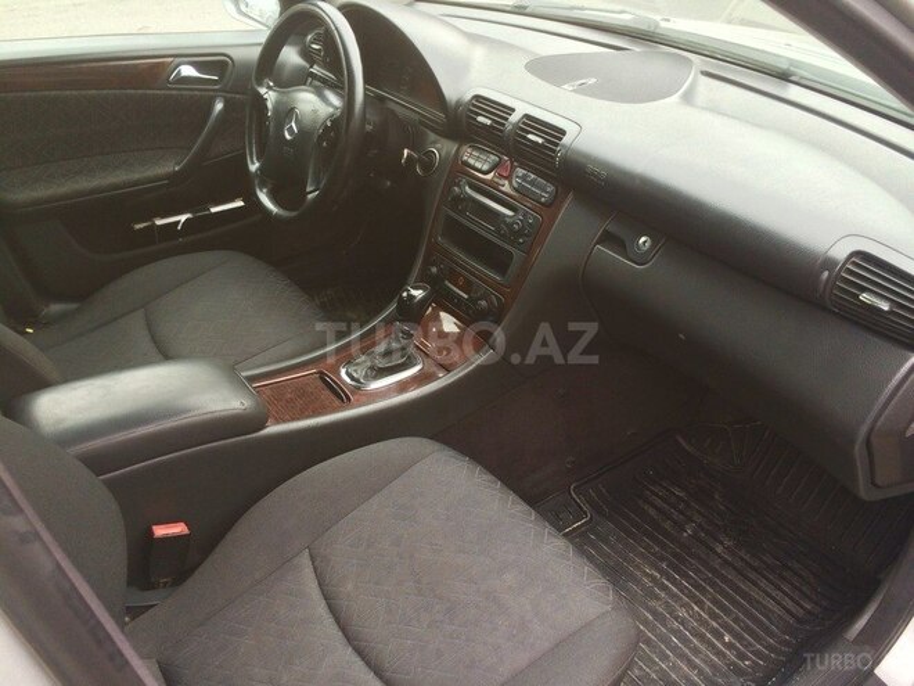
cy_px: 343
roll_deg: +0.1
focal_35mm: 29
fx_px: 766
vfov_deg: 48.2
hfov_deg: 61.7
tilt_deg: -37.4
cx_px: 457
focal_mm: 4.15
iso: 40
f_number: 2.2
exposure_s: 1/50
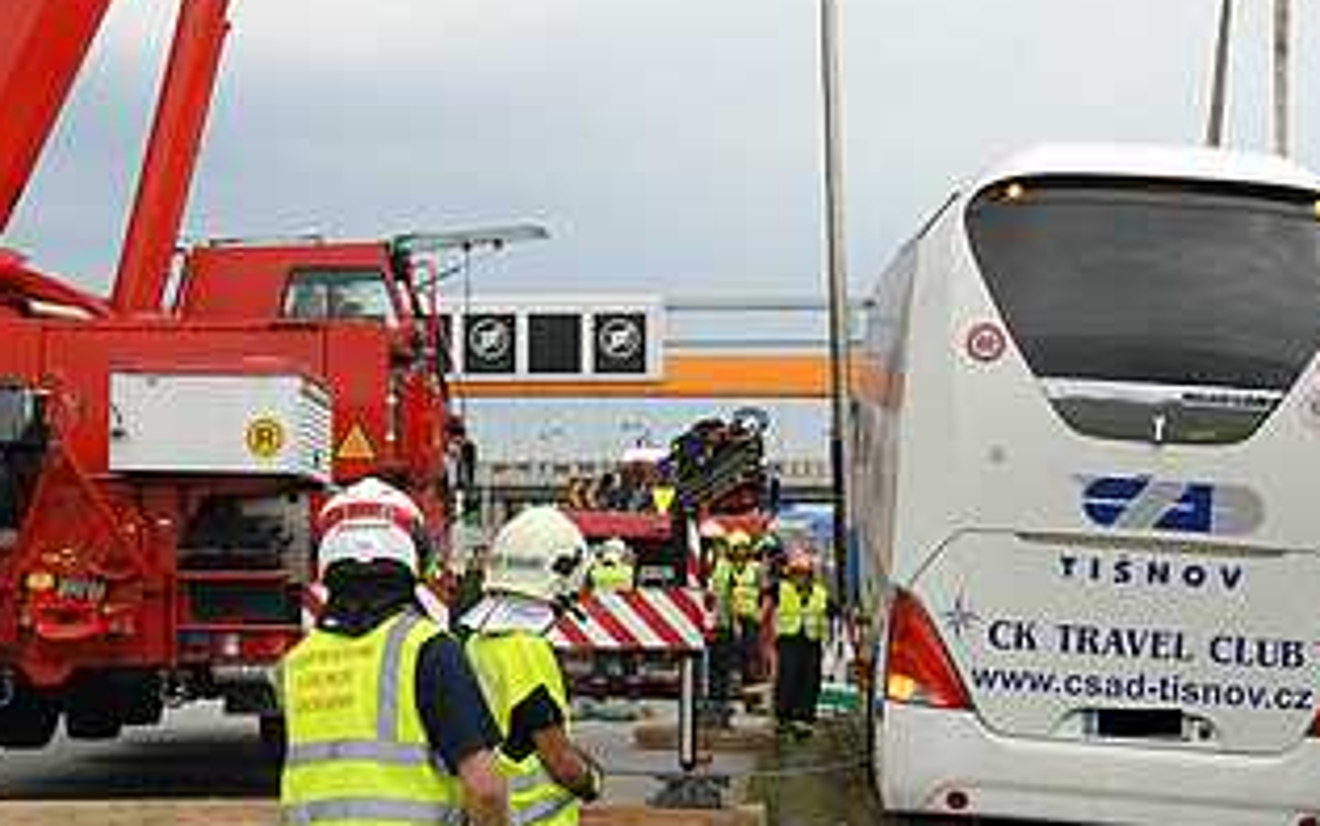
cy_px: 371
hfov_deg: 25.6
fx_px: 2906
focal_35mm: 81
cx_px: 635
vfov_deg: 16.2
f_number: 11
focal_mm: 35
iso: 1250
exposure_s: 1/500
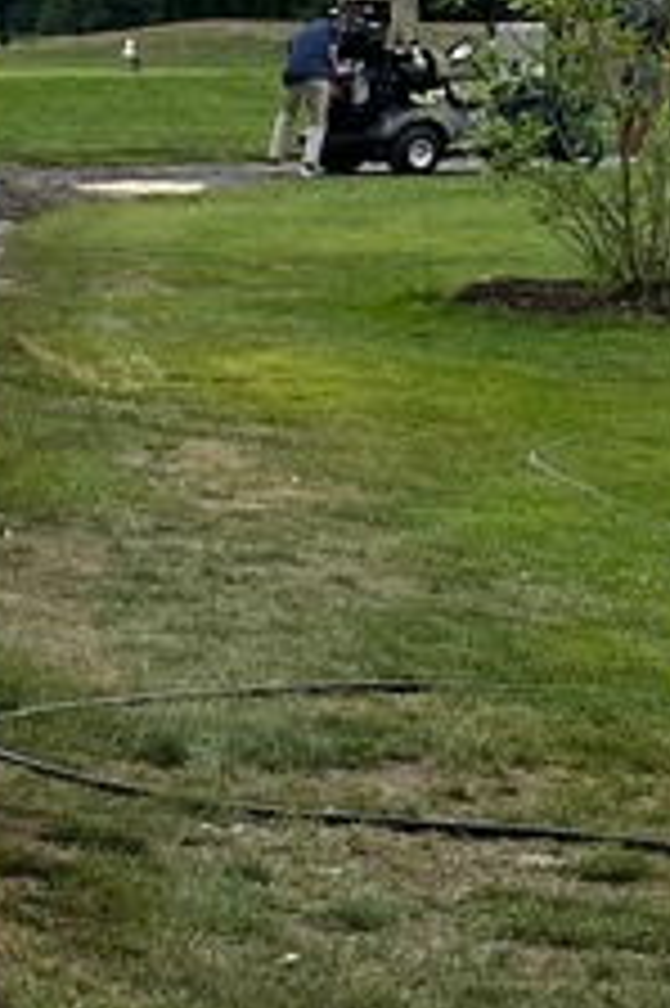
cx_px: -1282
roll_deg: -0.6
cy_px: 702
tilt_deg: -9.6
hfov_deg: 8.6
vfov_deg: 15.3
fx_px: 3746
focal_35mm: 134
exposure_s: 1/4545
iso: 80
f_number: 1.78
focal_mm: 6.86
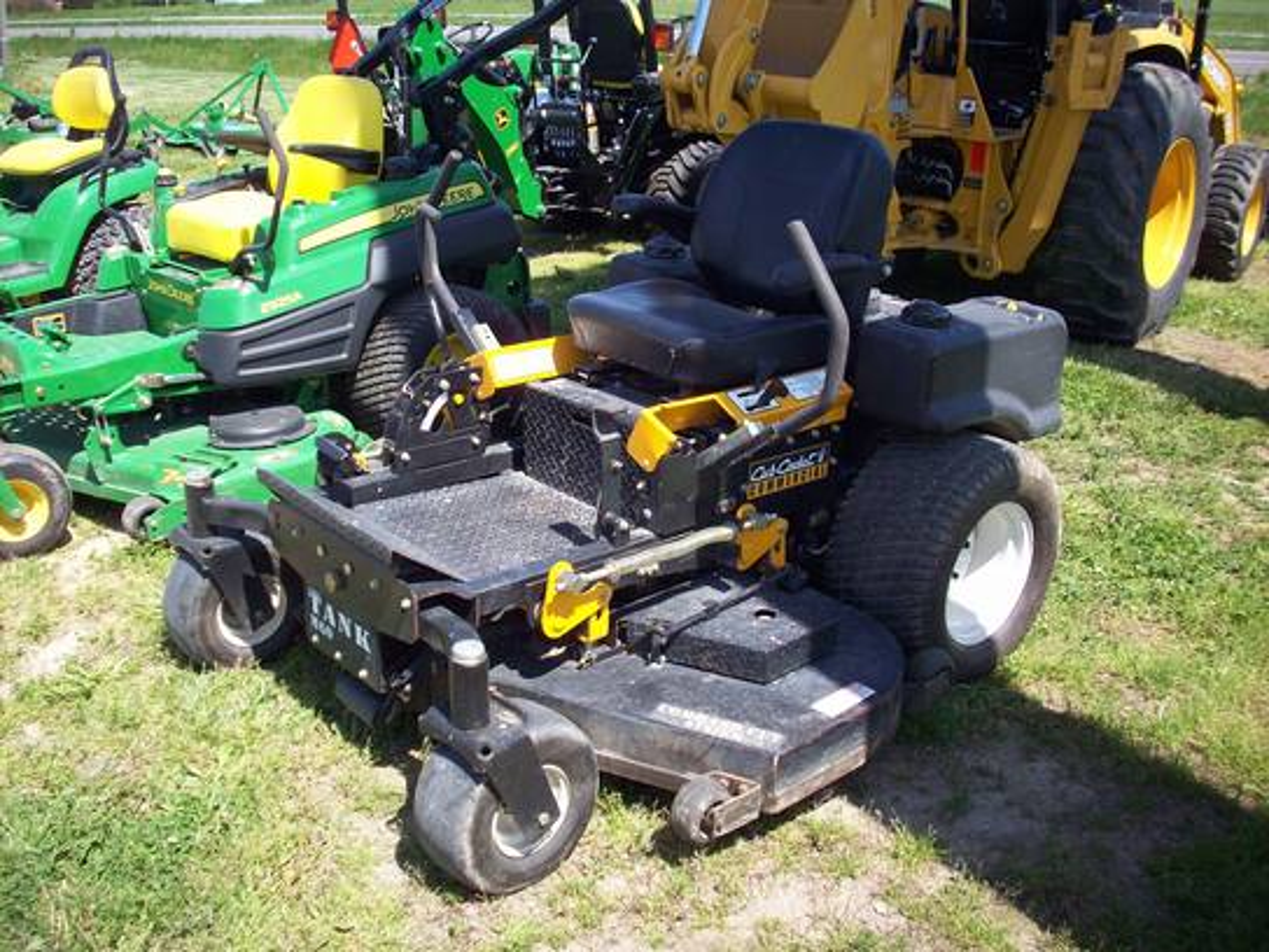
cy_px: 476
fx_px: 1356
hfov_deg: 50.1
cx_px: 634
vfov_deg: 38.7
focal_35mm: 37
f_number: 2.8
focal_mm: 6.2
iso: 80
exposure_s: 1/601
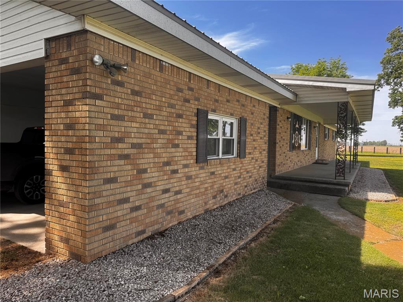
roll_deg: -1.4
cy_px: 151
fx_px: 279
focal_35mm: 24
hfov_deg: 71.6
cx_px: 202
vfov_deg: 56.8
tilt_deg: -1.9
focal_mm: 6.76
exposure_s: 1/952
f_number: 1.78
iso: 80
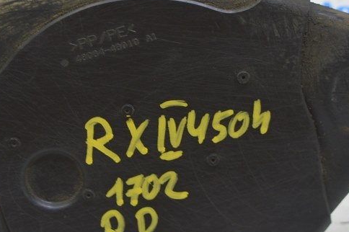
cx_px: 163
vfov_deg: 12.7
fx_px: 1046
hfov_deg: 18.9
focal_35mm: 108
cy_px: 107
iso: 400
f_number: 5.6
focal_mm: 34
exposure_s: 1/20
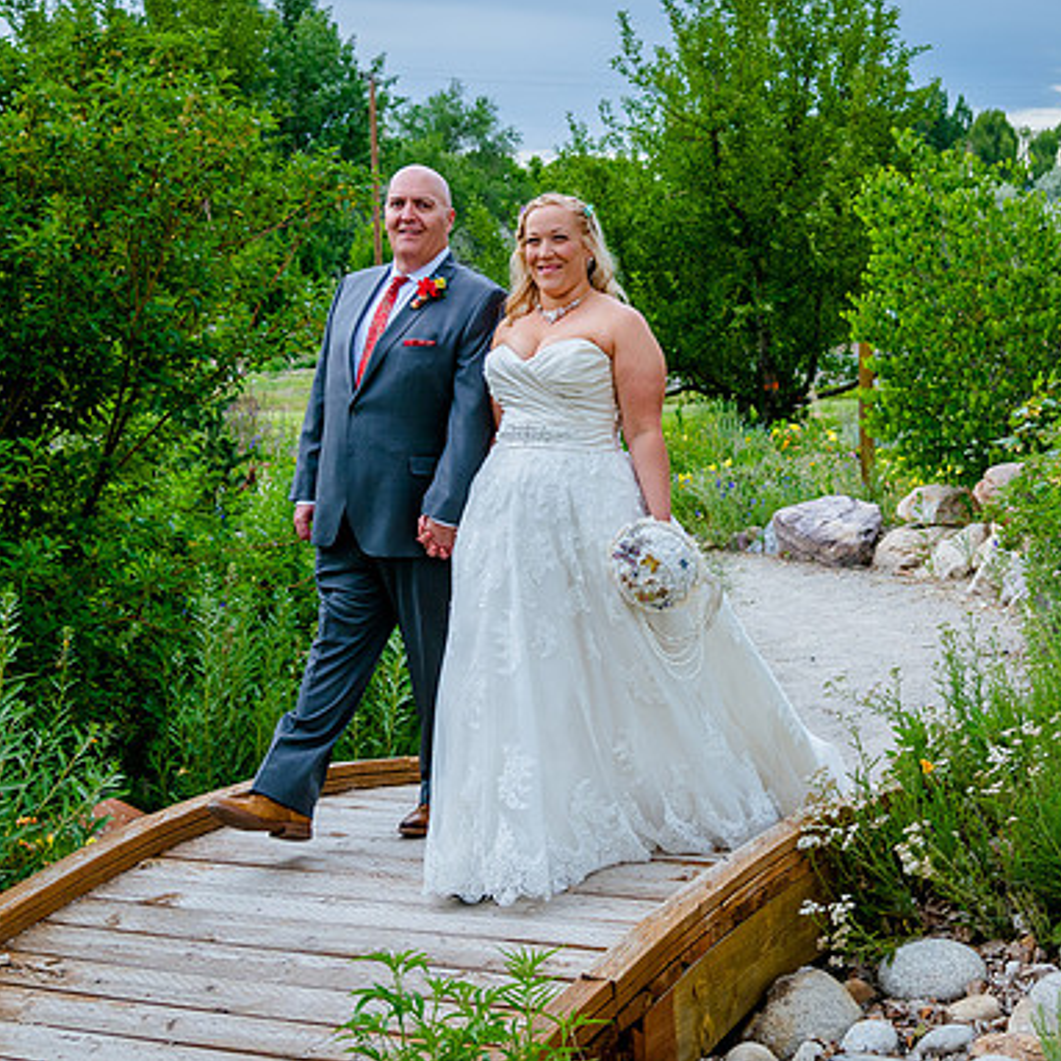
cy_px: 375
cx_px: 804
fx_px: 2185
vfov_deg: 27.2
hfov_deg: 26.9
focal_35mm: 63
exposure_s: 1/400
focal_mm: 38
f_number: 5
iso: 640
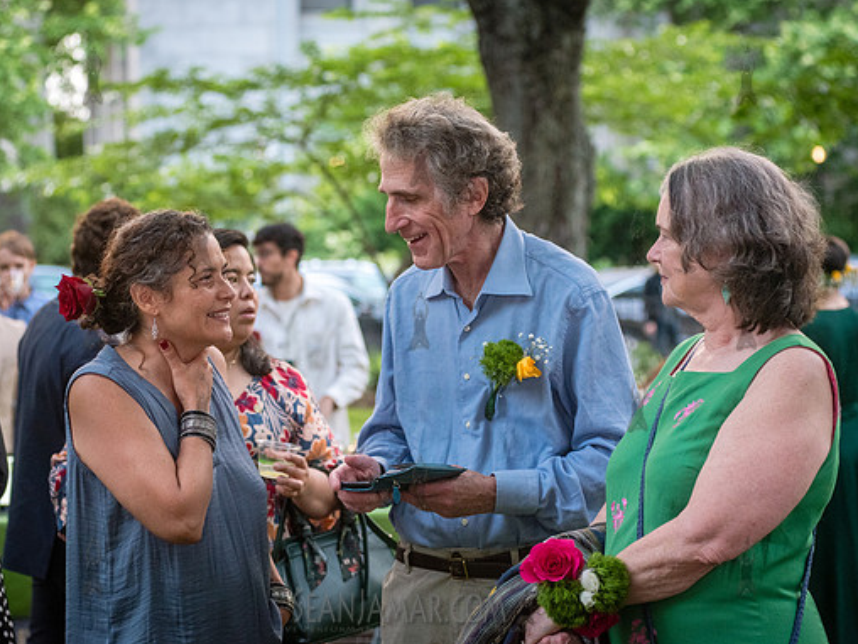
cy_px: 320
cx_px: 419
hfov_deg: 22.3
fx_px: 2181
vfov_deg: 16.8
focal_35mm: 88
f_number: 4
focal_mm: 80
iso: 3200
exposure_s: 1/200
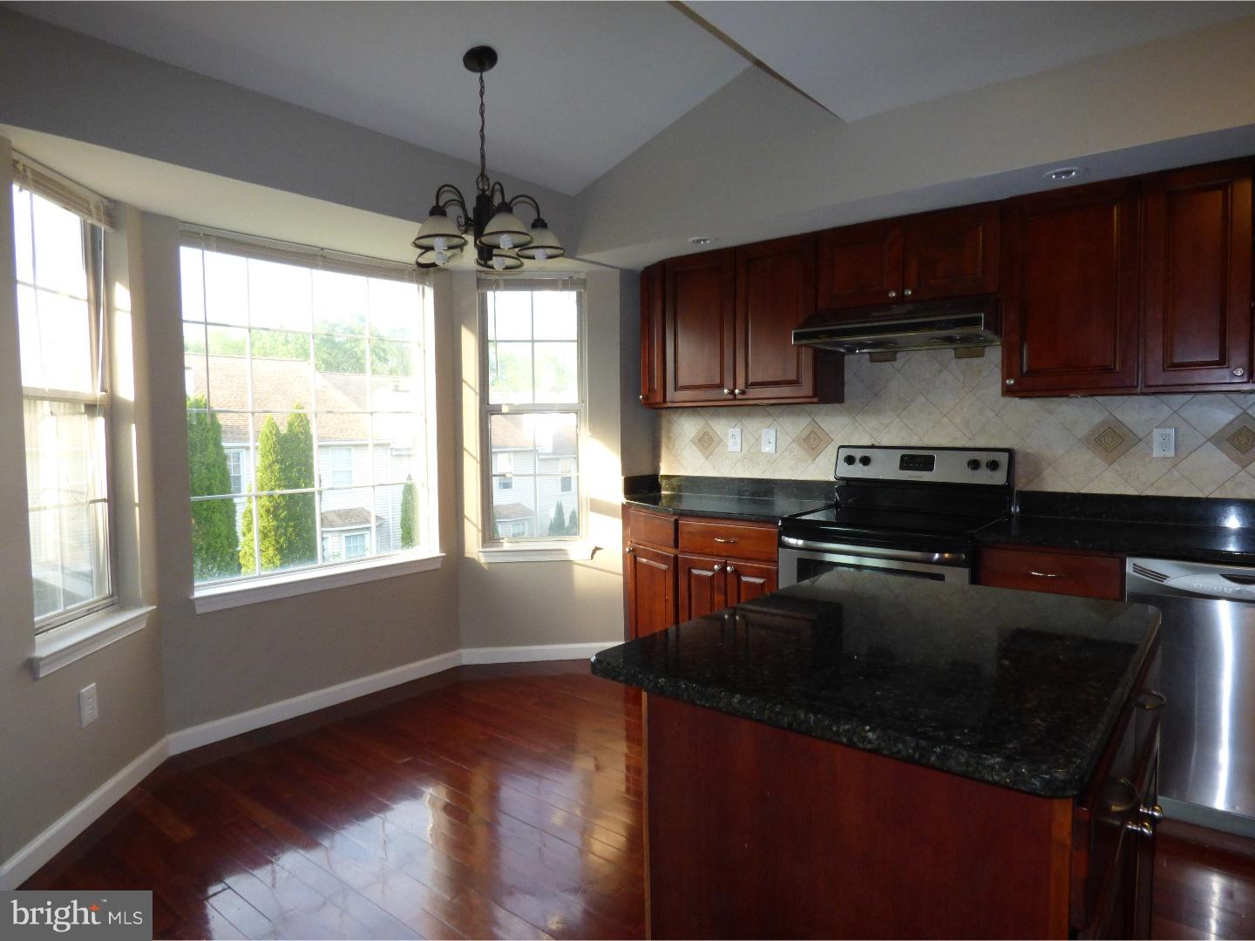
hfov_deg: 81.7
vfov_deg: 66.0
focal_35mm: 20
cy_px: 470
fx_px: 725
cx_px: 628
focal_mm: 3.58
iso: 320
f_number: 5
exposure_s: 1/50
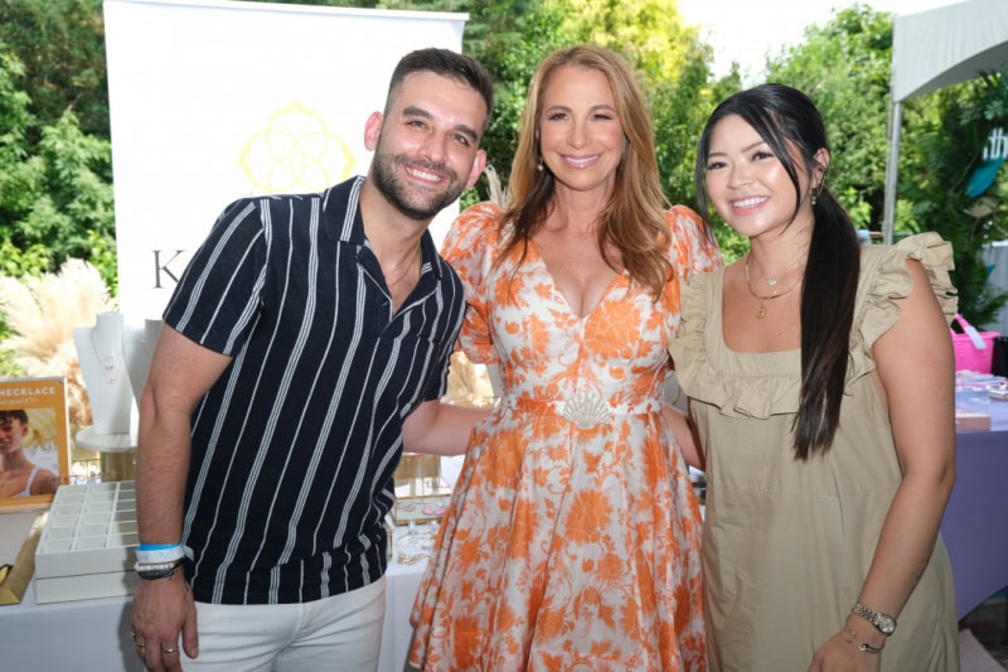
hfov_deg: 57.2
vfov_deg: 40.0
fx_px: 924
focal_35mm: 33
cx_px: 504
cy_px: 336
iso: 200
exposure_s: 1/250
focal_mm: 22.3
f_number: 4.5
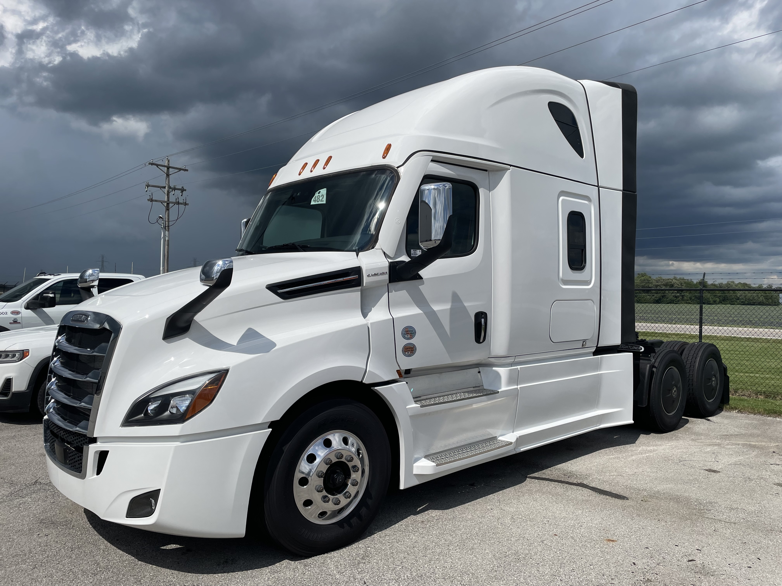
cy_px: 293
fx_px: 587
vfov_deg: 53.1
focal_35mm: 26
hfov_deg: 67.3
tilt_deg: +0.1
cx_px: 391
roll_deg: -1.2
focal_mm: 4.2
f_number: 1.6
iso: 32
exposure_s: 1/9804
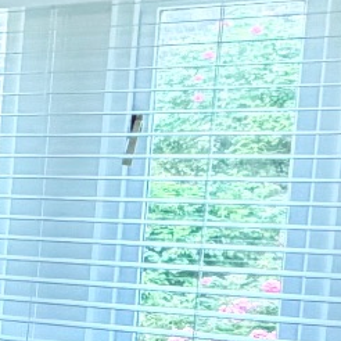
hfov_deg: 10.1
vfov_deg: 16.8
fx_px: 1148
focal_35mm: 103
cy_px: 259
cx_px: -786
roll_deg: +0.2
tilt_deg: -6.1
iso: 250
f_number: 2.2
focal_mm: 2.22
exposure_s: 1/100
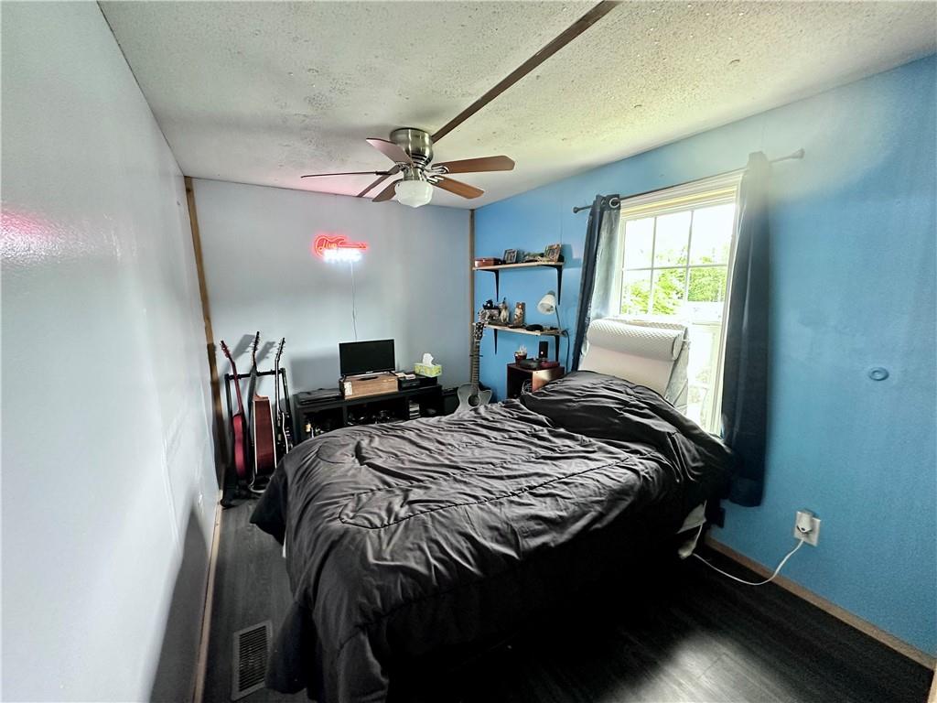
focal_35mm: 14
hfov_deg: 102.1
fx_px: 379
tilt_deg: -9.9
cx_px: 468
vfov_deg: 85.7
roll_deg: +0.0
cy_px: 352
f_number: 2.2
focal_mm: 2.22
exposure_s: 1/60
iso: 500
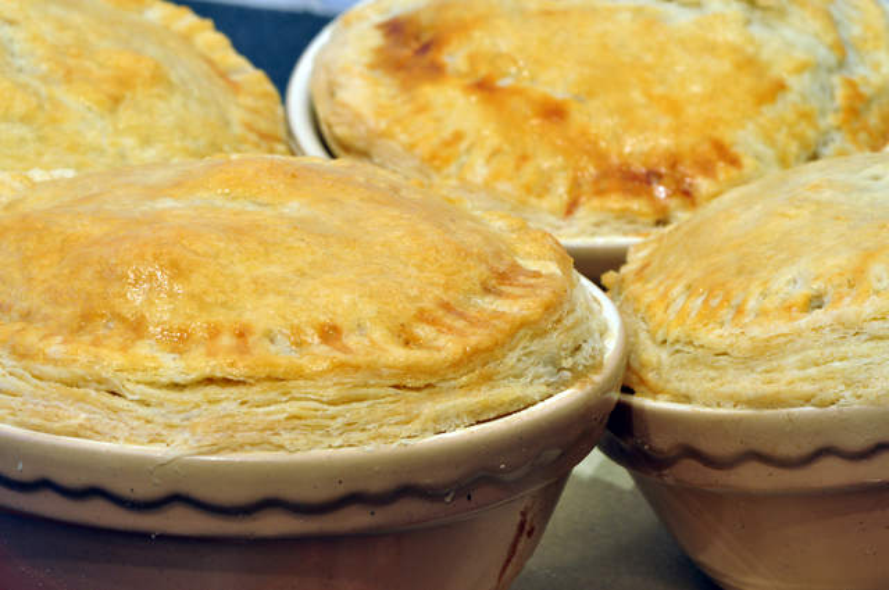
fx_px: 3884
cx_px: 444
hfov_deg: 13.1
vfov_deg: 8.7
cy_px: 295
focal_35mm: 158
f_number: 20
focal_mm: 105
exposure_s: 8
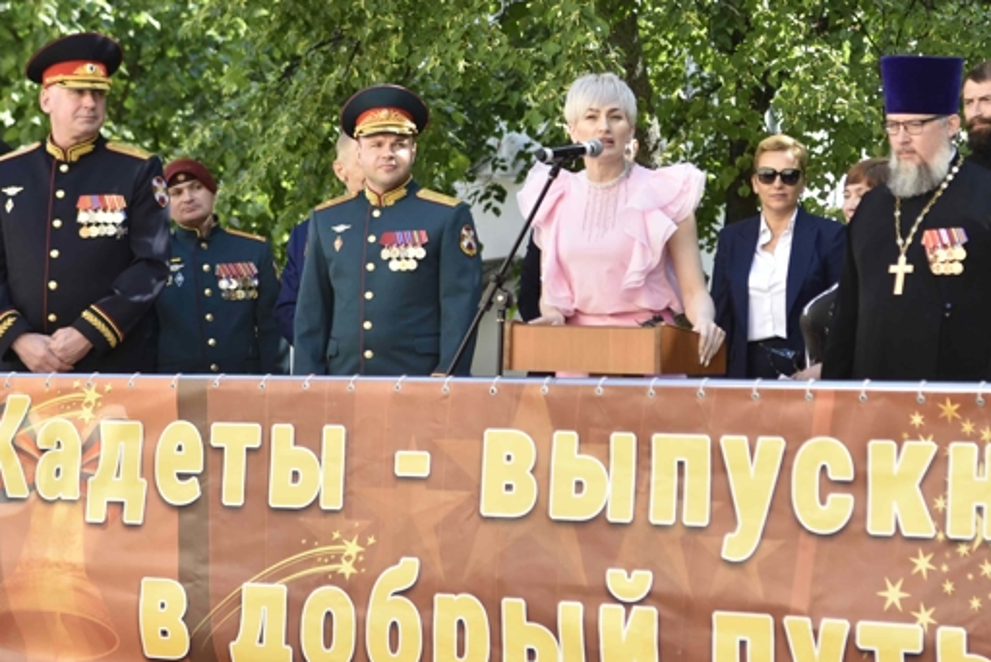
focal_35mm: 99
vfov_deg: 13.8
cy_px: 184
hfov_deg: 20.6
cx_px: 659
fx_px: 2719
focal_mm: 45
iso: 500
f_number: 3.5
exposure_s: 1/1600
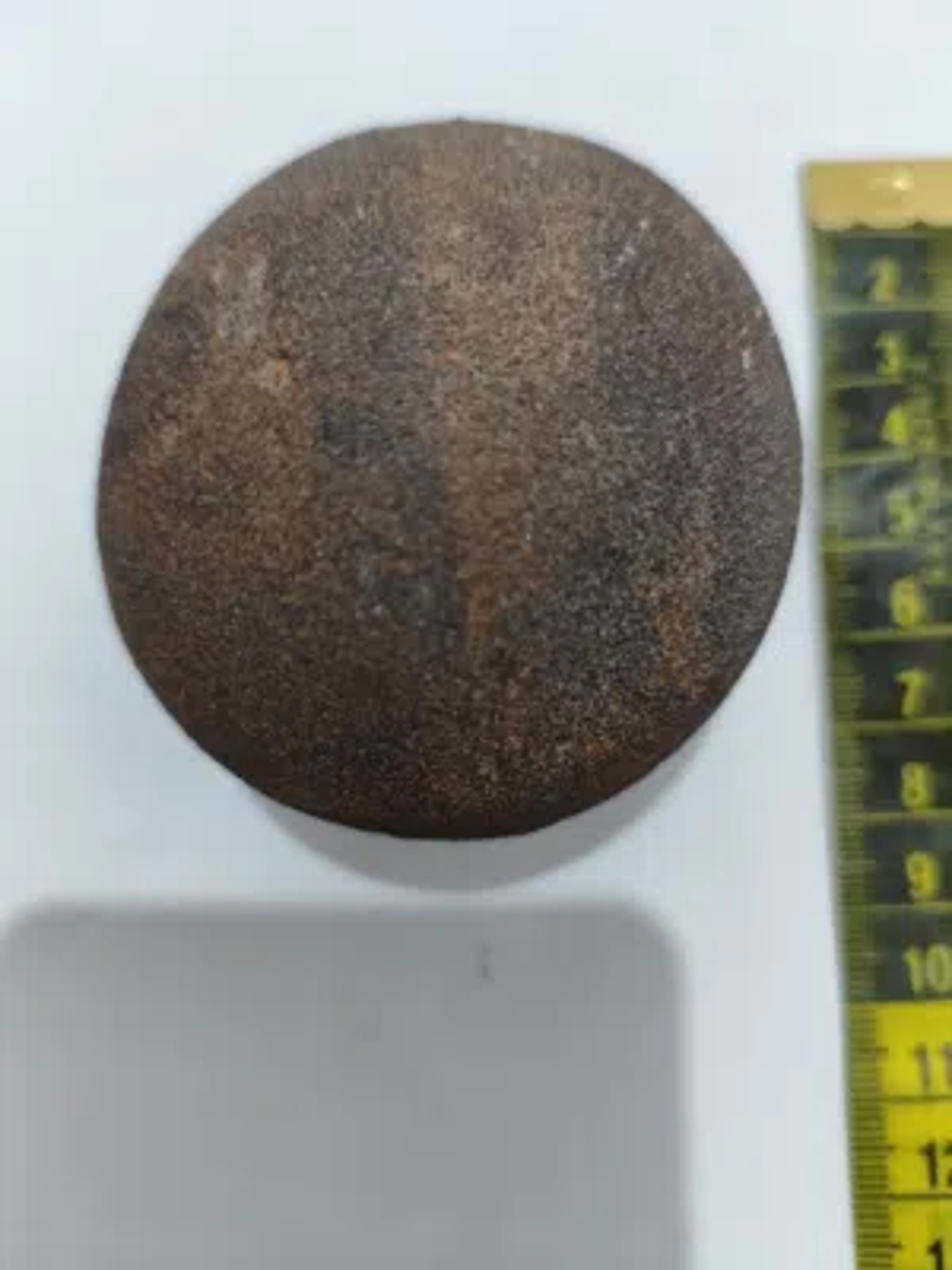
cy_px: 635
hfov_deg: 56.8
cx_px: 476
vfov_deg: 71.6
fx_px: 880
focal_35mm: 24
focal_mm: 5.89
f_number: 1.89
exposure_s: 1/33
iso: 1413
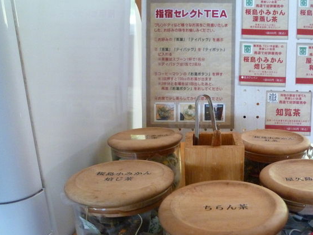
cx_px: 225
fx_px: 316
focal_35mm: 35
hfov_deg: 50.9
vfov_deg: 40.2
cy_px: 158
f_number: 2.2
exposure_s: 1/30
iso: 400
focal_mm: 4.3
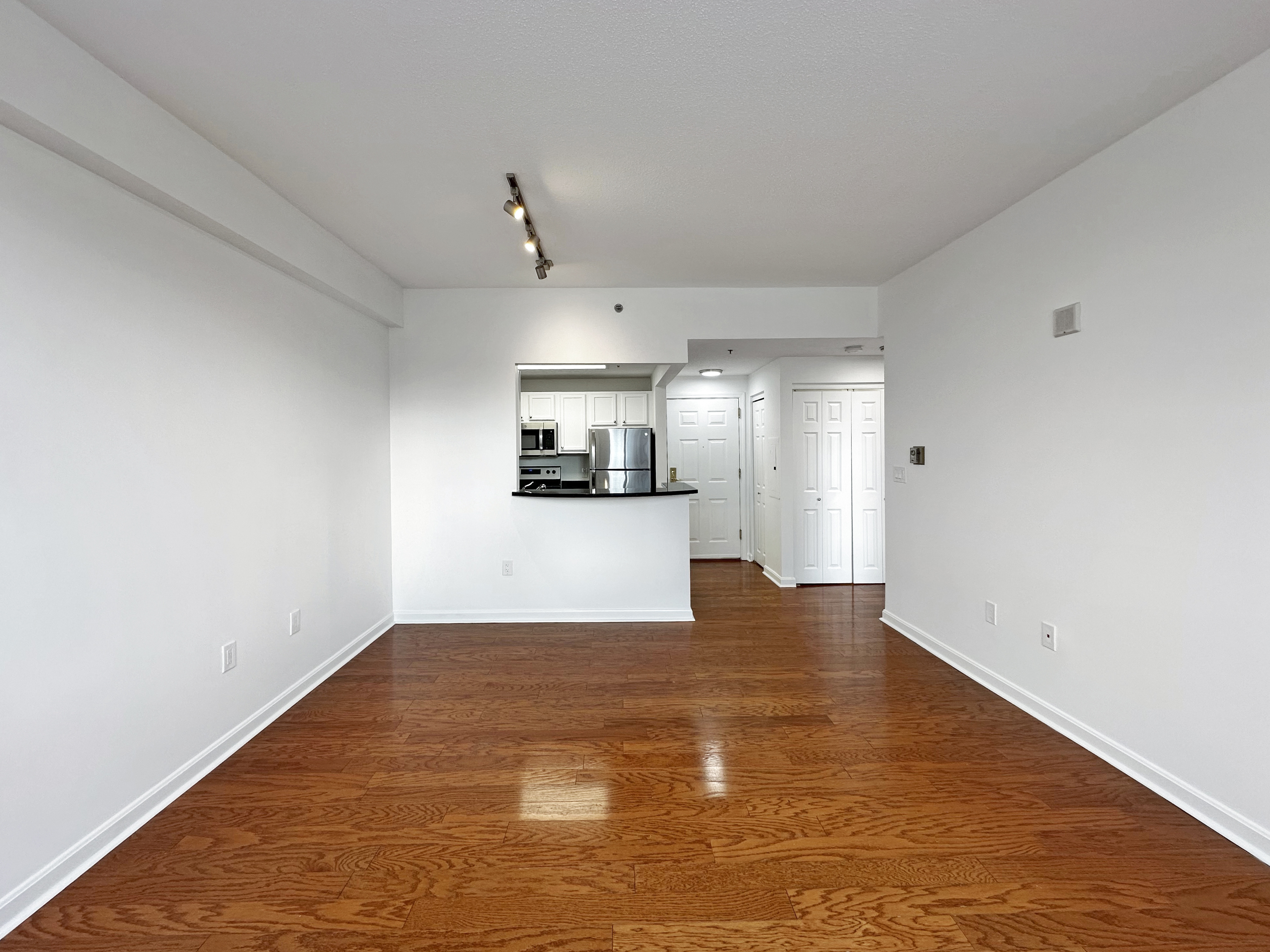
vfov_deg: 85.7
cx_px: 635
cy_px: 476
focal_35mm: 14
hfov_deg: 102.1
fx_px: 514
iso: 64
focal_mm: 2.22
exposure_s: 1/120
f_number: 2.2
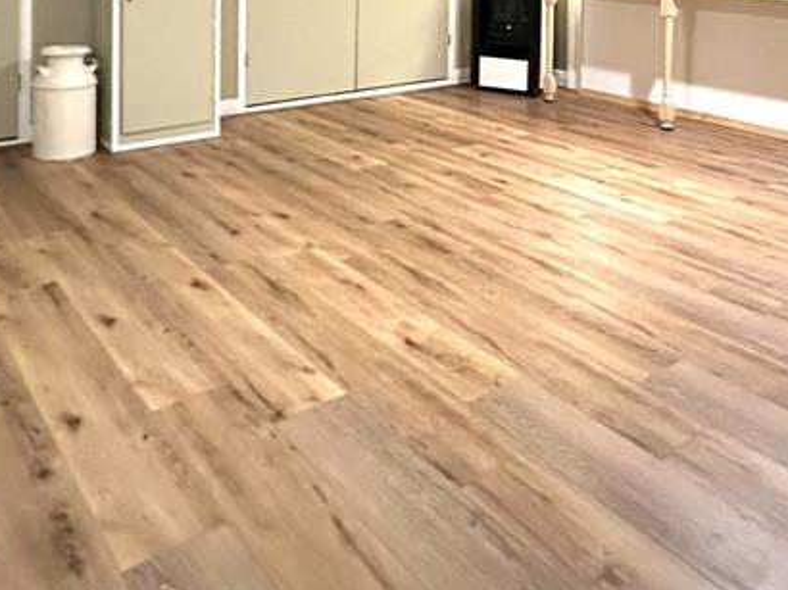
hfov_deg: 52.3
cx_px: 467
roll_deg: -0.3
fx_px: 796
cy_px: -50
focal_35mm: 35
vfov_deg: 35.2
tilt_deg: -1.7
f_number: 2.2
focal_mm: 2.22
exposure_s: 1/60
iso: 1250
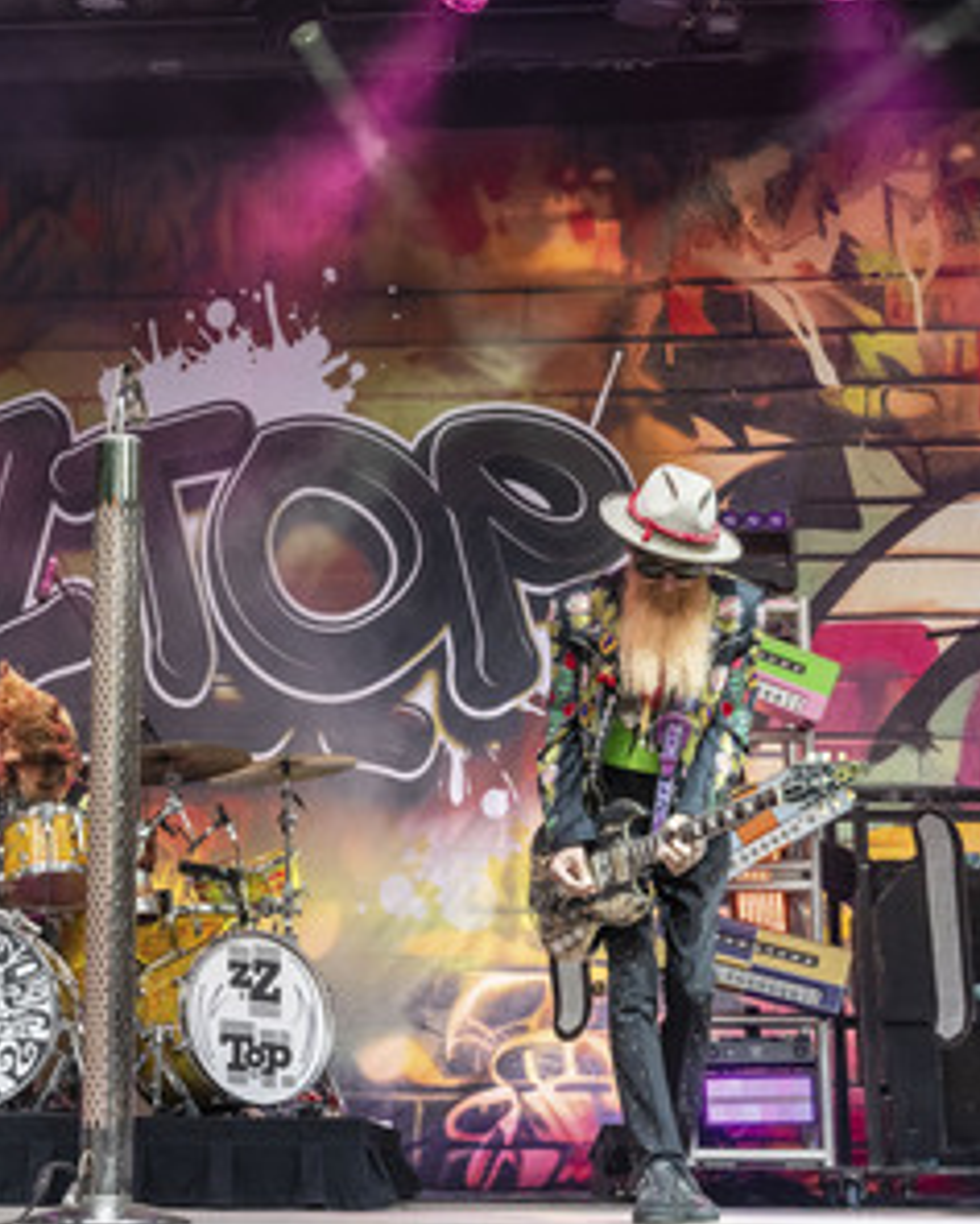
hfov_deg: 24.8
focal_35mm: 60
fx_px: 2174
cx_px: 130
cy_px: 608
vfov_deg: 31.4
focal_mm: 42
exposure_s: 1/250
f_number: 9
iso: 1250
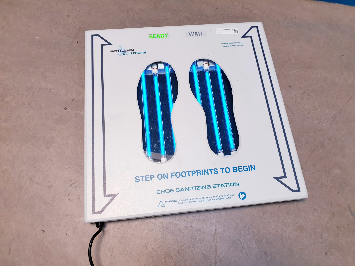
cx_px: 178
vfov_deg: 53.1
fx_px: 267
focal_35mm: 26
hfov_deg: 67.3
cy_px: 133
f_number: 2.4
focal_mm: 4.3
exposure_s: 1/50
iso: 125
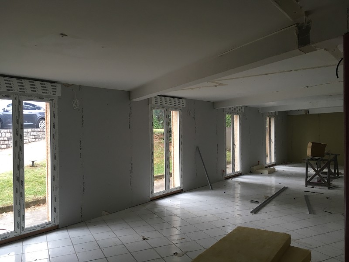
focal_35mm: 29
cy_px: 131
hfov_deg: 61.7
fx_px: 292
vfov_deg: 48.2
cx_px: 174
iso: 64
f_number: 2.2
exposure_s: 1/33
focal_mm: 4.15
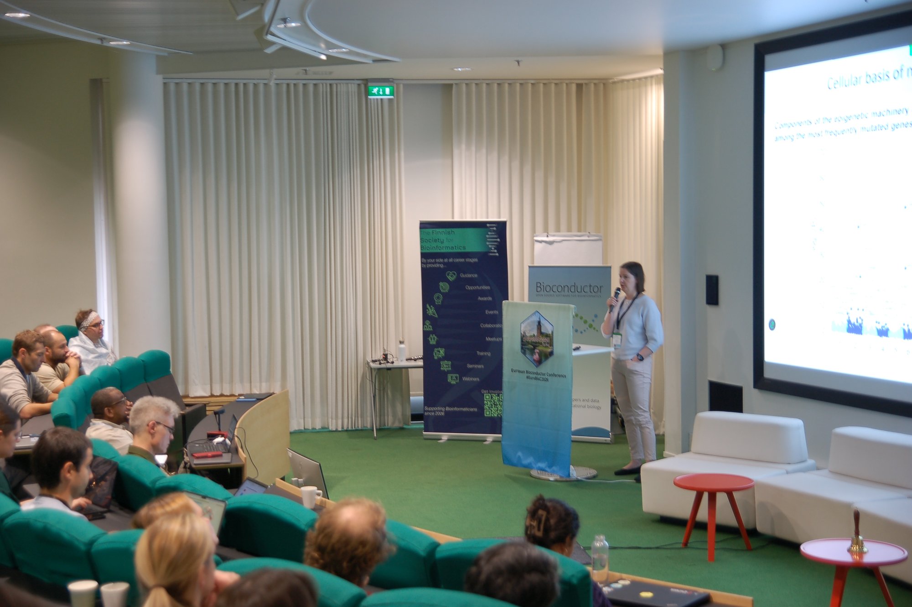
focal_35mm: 57
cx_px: 456
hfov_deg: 35.1
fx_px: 1443
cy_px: 304
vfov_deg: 23.7
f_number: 2.8
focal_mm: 38
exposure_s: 1/20
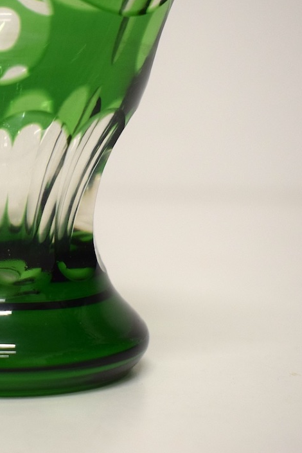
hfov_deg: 13.9
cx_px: 9
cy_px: 214
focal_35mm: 97
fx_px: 1220
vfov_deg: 21.0
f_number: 5.6
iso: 800
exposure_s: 1/125
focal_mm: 38
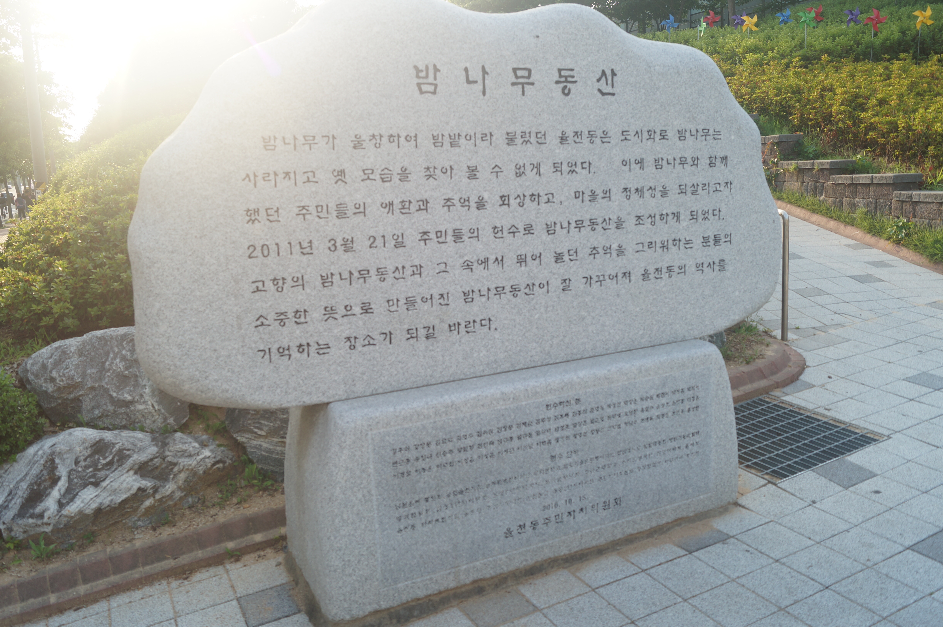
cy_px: 314
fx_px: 706
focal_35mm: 27
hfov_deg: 67.4
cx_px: 472
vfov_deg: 47.8
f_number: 4.5
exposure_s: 1/160
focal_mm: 18
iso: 100
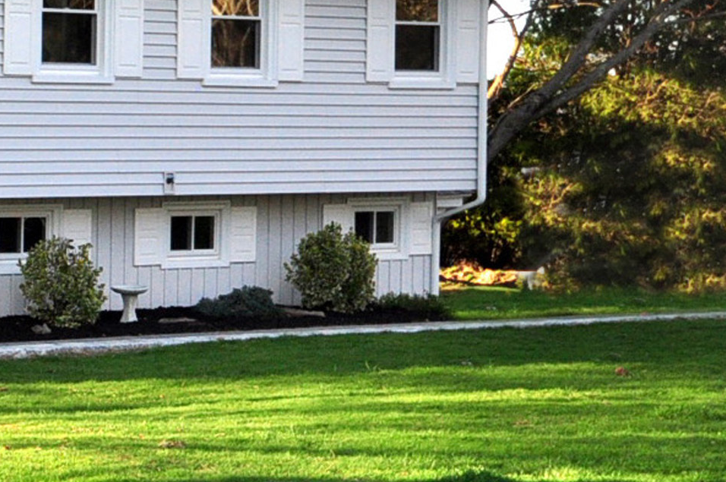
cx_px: -275
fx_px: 1833
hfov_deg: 20.1
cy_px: 37
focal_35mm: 91
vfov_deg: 14.8
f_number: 7.1
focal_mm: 20
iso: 640
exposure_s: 1/400
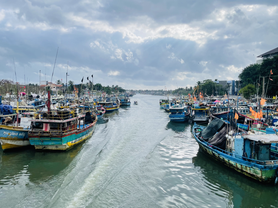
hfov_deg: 67.3
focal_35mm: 26
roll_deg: -0.3
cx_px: 139
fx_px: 209
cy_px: 104
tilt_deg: -1.7
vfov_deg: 53.1
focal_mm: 4.2
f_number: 1.6
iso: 32
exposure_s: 1/2564
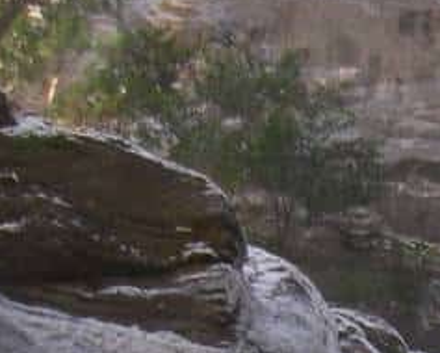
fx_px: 1629
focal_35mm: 125
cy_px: 457
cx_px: 607
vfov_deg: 12.0
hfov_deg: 14.6
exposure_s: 1/50
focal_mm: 6.3
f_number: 3.3
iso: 64
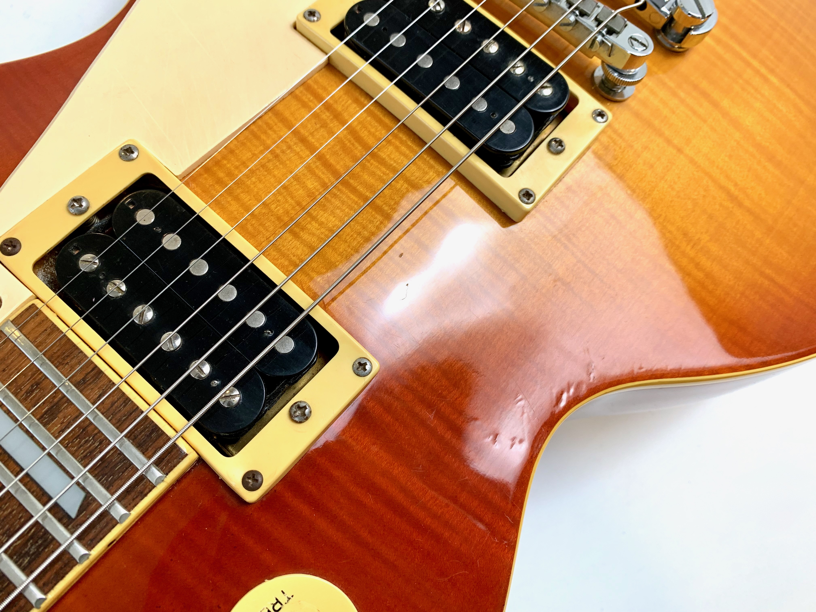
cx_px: 408
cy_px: 306
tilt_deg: -83.6
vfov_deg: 53.1
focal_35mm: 26
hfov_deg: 67.3
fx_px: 613
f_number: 1.8
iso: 80
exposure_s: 1/100
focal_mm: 4.25
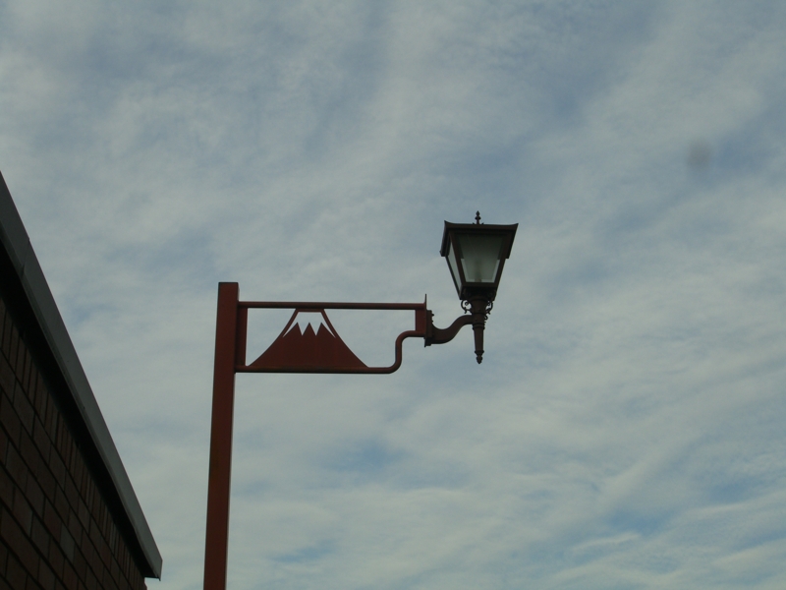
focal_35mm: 68
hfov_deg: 28.6
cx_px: 393
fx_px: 1544
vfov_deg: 21.6
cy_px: 295
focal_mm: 14.2
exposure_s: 1/320
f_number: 5.6
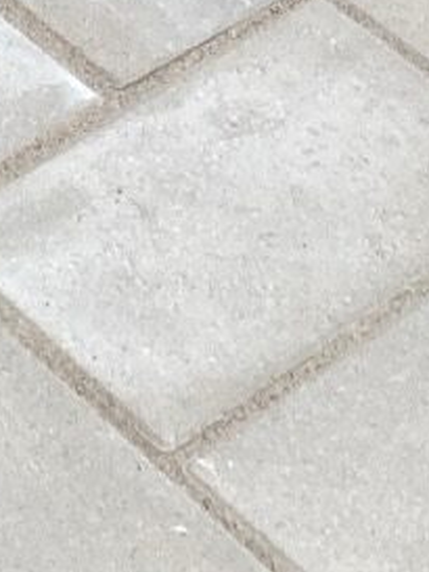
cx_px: -835
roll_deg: -1.4
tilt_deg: -23.0
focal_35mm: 197
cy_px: -1002
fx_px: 3253
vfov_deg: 8.7
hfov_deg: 6.8
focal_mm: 3.99
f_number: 1.8
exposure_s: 1/585
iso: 20
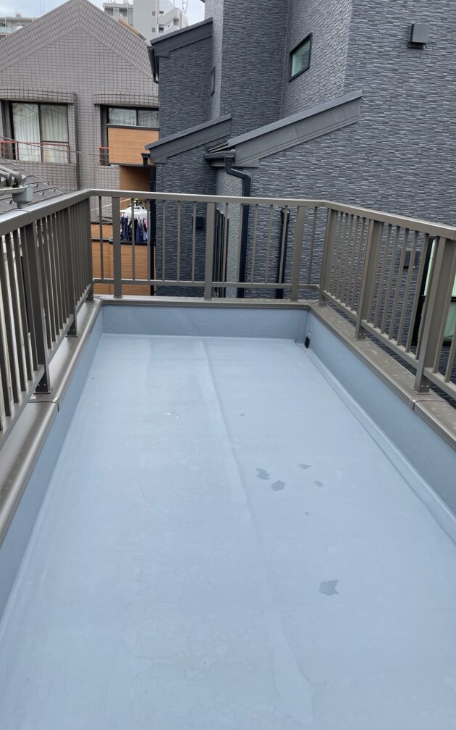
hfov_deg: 44.5
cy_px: 364
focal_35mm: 28
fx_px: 557
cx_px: 232
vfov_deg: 66.5
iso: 32
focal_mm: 4.2
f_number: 1.6
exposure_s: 1/682
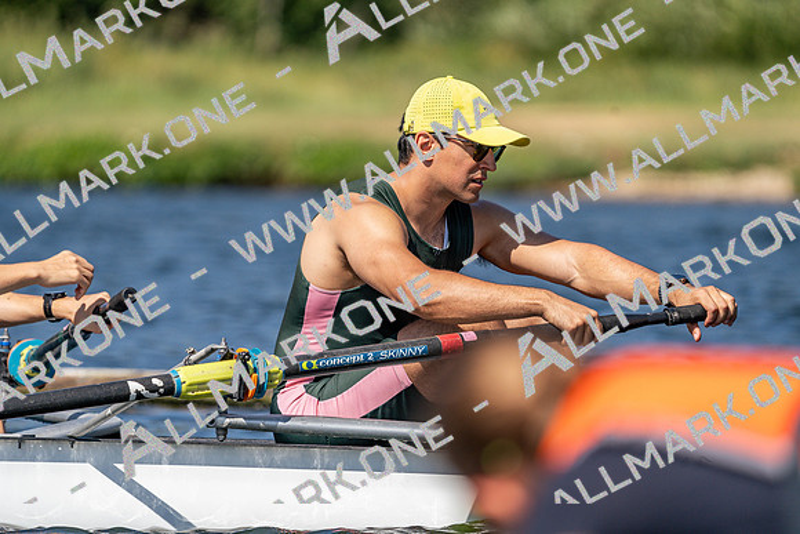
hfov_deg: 4.8
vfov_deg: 3.2
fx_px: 9624
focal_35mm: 433
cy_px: 267
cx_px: 400
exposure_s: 1/2000
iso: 200
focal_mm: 433
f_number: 6.3
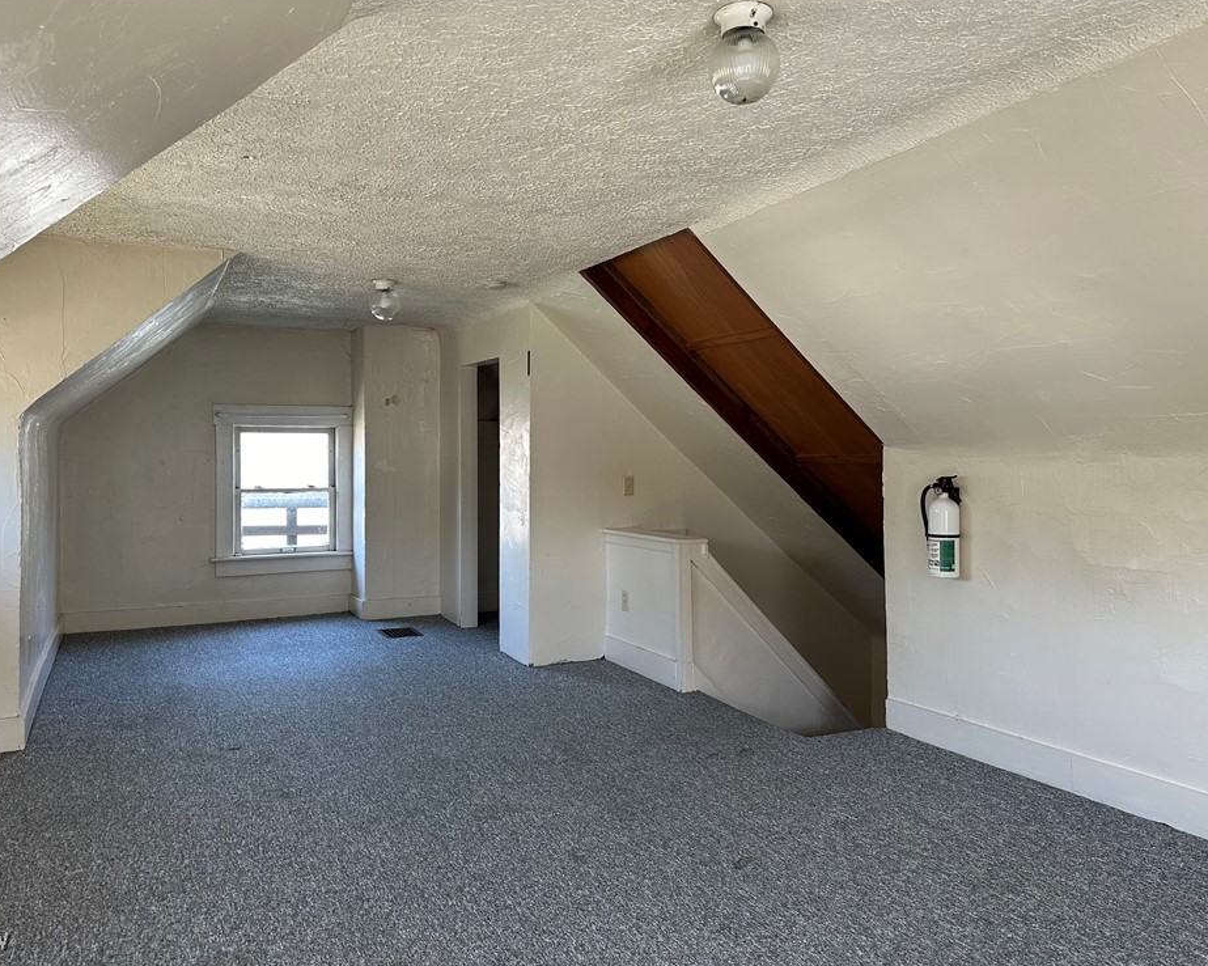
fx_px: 929
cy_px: 465
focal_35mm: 26
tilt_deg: +0.0
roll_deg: +0.4
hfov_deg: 65.9
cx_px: 550
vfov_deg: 54.9
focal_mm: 6.86
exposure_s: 1/121
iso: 160
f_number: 1.78
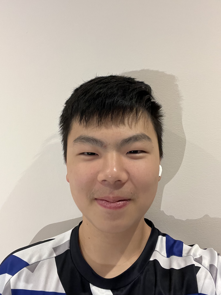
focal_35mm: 30
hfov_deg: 46.8
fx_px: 255
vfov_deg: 60.0
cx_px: 110
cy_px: 148
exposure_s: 1/60
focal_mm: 2.71
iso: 250
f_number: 2.2
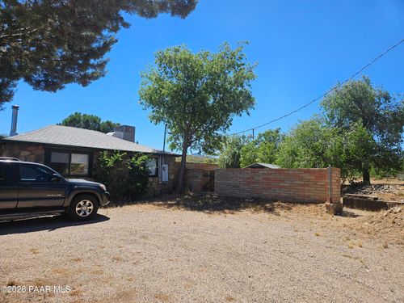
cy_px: 152
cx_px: 202
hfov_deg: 73.9
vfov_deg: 58.9
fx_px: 268
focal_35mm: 23
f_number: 1.8
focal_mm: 5.4
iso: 25
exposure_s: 1/1488
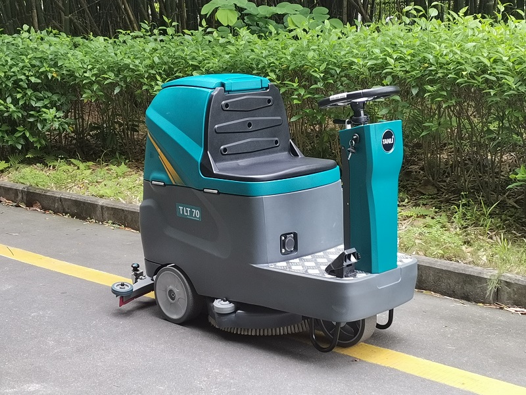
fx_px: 866
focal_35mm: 57
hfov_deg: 33.8
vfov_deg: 25.7
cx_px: 263
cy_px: 198
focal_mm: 4.75
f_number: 1.8
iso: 80
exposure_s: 1/100
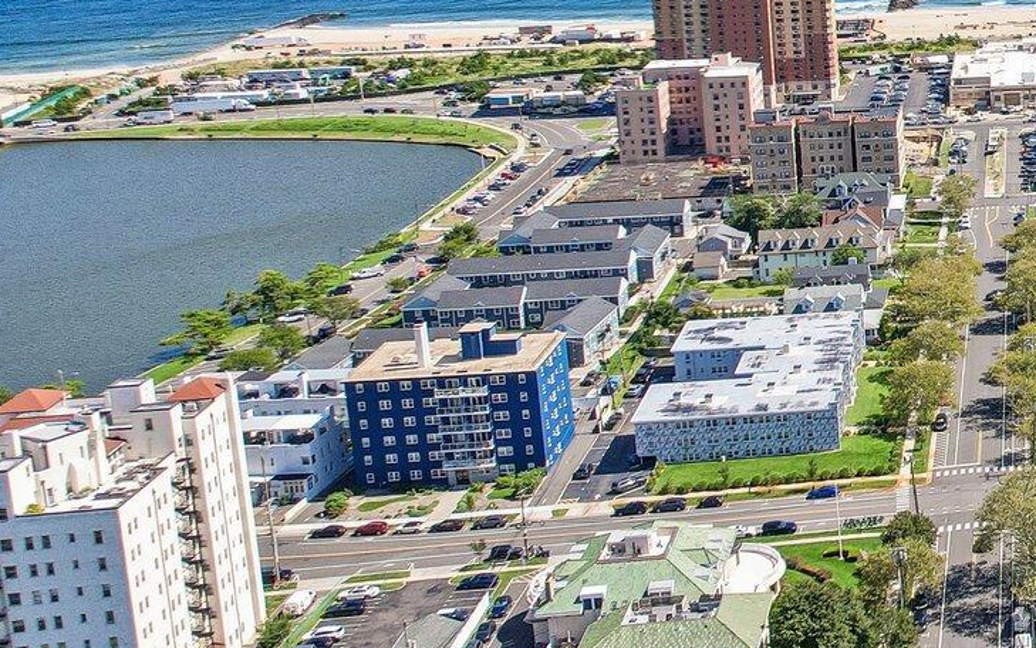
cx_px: 1447
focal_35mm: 63
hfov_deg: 26.1
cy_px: 86
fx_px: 1779
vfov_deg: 20.3
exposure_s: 1/2000
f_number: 2.8
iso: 100
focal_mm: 8.4
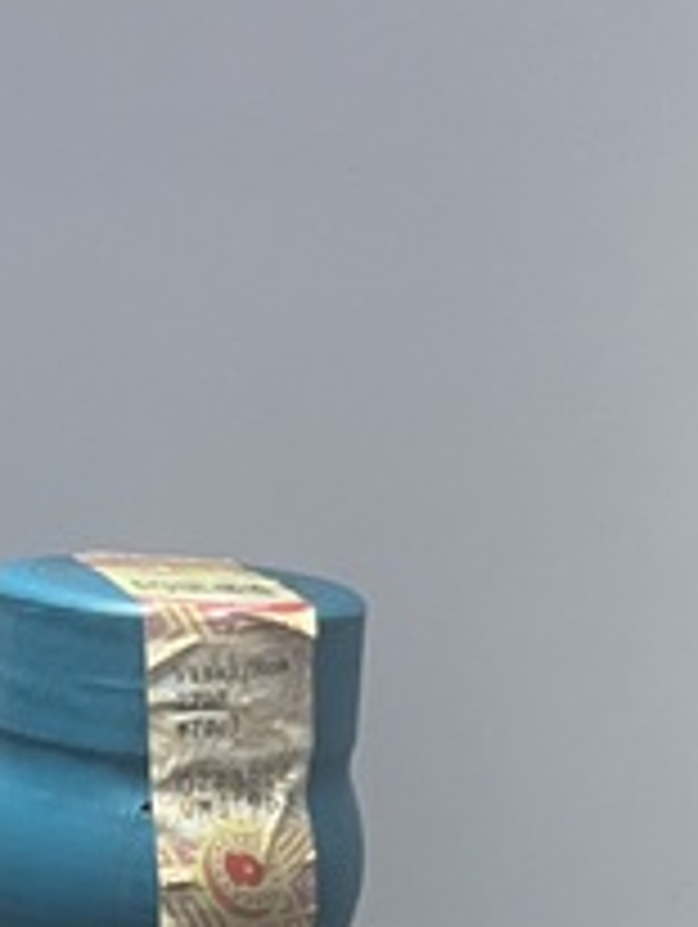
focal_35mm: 116
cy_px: 1764
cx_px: 27
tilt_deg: -28.7
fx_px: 3112
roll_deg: -5.4
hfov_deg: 12.7
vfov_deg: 14.5
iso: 400
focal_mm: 5.1
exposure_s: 1/60
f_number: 1.6
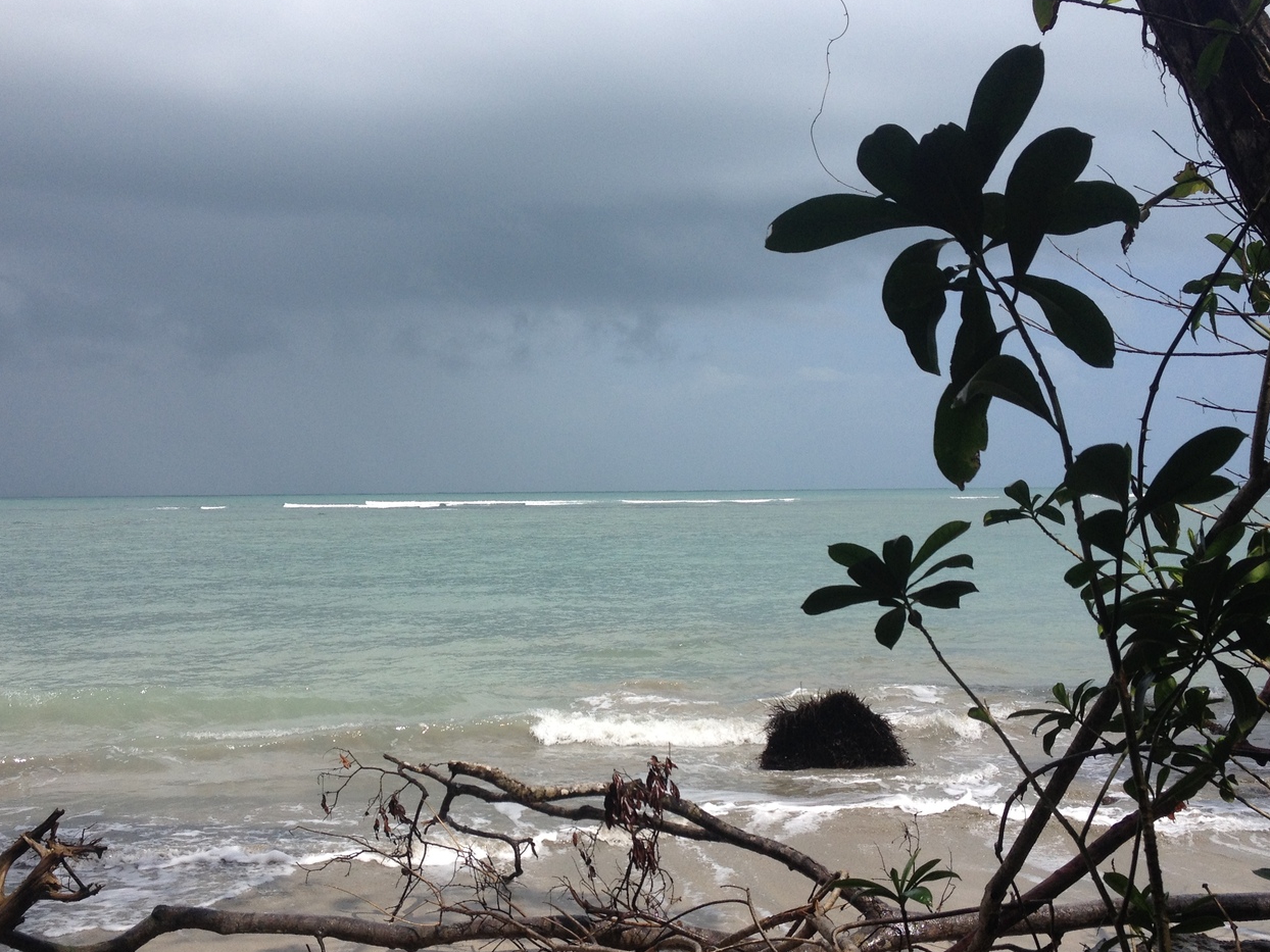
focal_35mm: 45
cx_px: 596
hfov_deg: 42.1
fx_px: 1651
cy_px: 515
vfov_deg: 32.2
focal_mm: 4.28
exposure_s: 1/3067
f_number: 2.4
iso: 50
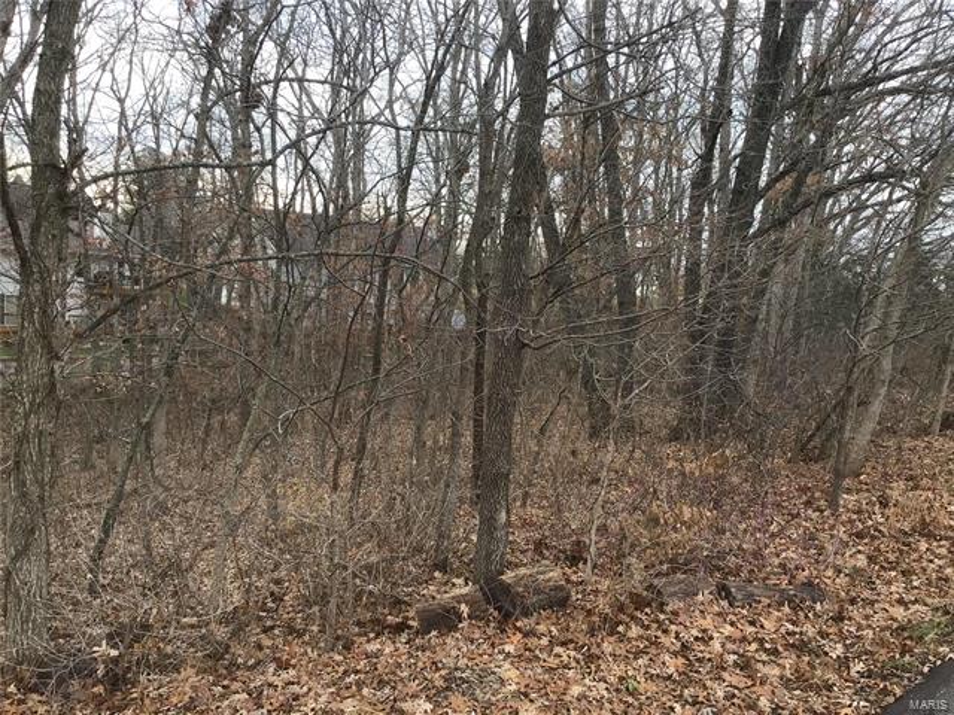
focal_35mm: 31
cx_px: 477
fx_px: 854
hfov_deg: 58.4
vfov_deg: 45.4
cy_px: 358
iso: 25
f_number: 2.4
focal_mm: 3.3
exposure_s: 1/158
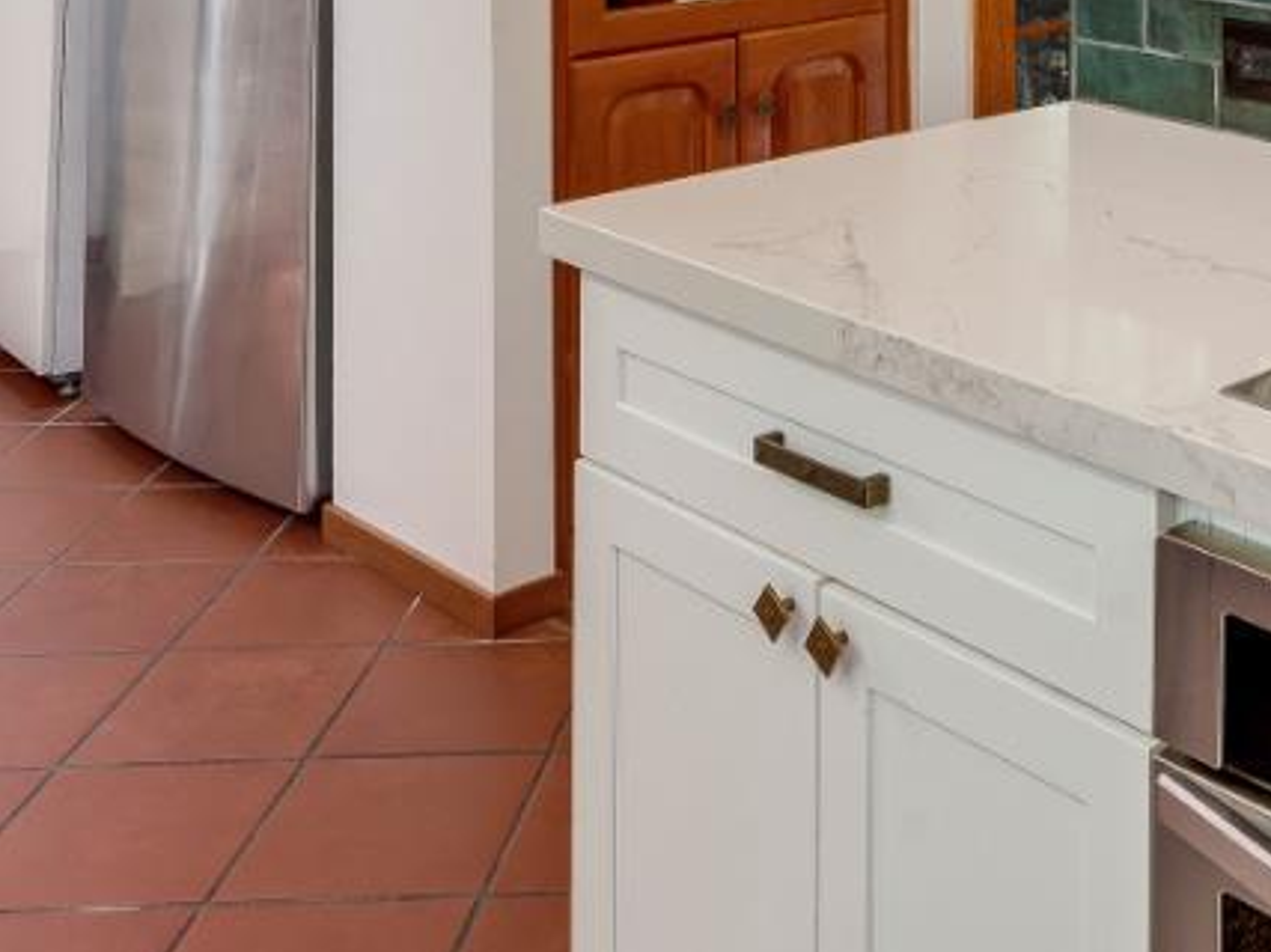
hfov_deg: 33.4
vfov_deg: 23.7
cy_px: -300
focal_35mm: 54
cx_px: 1182
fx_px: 1982
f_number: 11
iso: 400
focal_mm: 16
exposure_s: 1/125
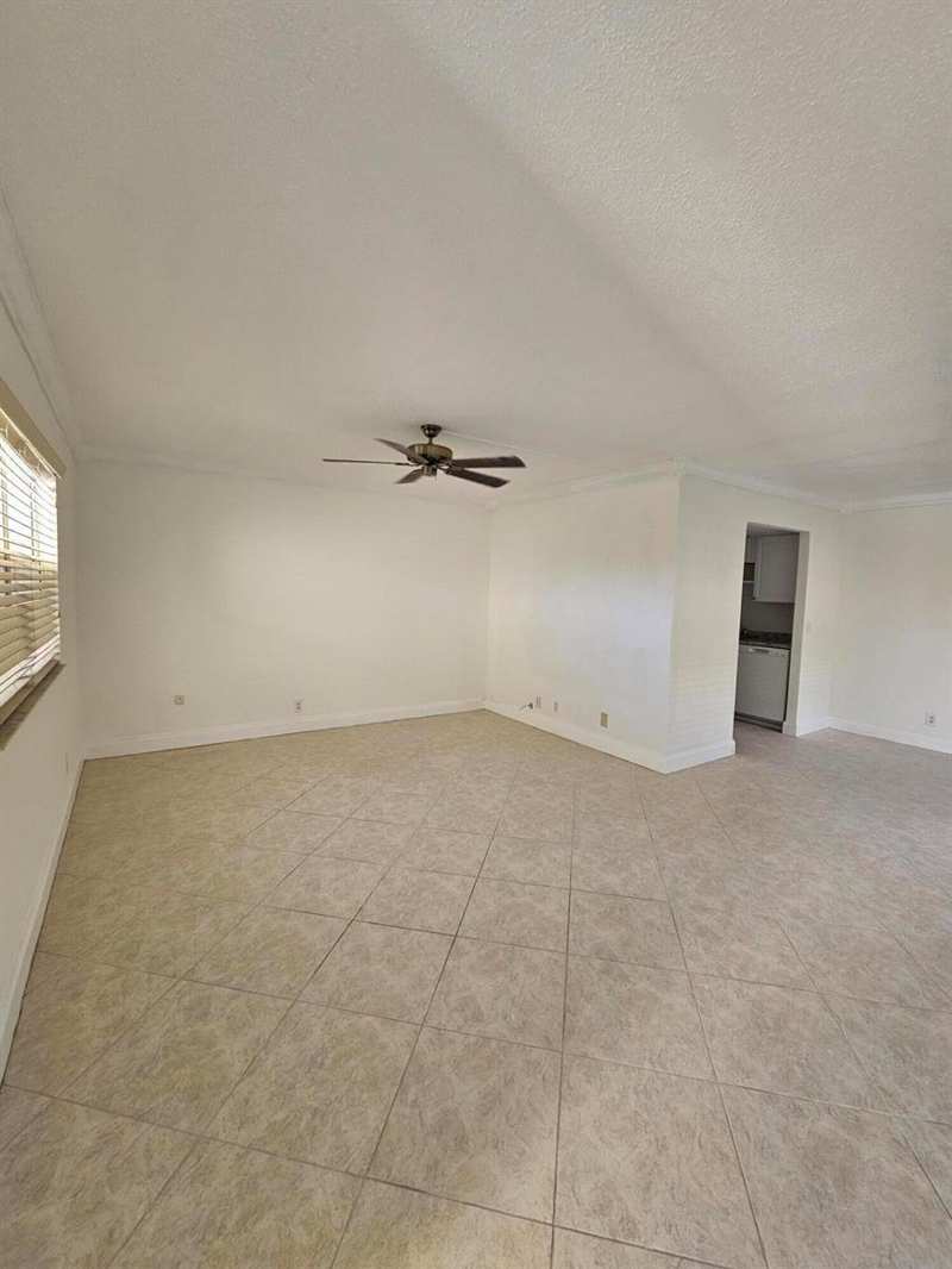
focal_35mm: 13
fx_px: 477
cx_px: 476
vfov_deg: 106.2
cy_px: 634
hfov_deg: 89.9
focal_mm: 2.2
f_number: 2.2
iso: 100
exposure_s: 1/60
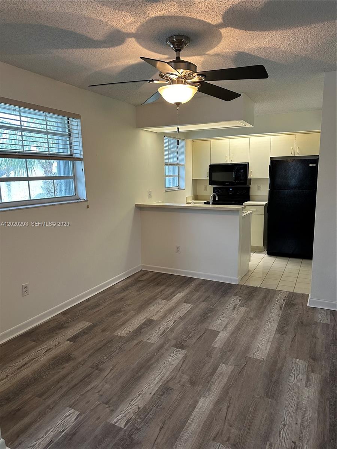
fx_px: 312
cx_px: 168
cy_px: 224
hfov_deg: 56.8
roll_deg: -0.3
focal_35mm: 24
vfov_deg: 71.6
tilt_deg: -8.9
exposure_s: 1/60
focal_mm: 6.86
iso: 200
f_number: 1.78
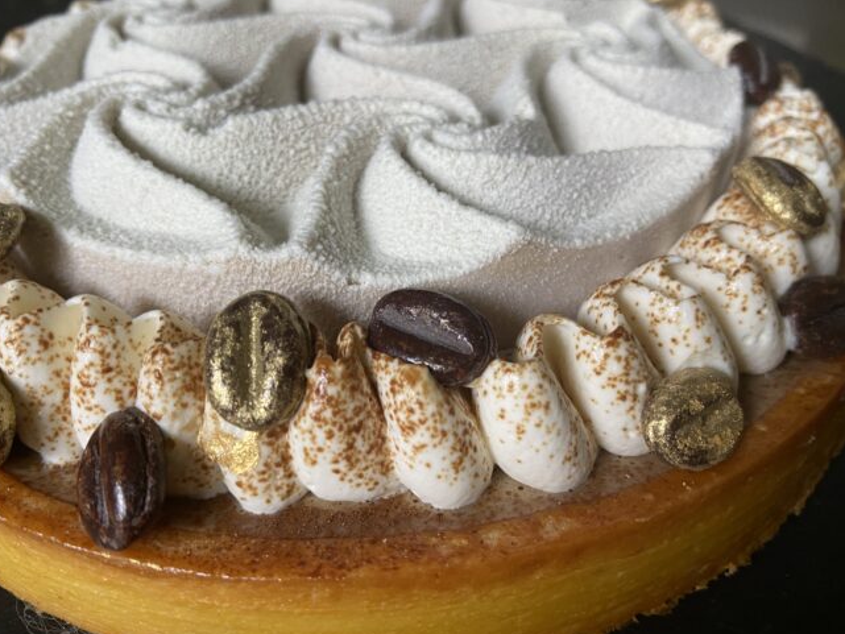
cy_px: 328
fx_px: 635
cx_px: 424
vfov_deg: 53.1
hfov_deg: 67.3
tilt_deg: -41.6
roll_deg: -0.3
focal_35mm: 26
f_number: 1.8
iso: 125
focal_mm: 4.25
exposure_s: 1/88
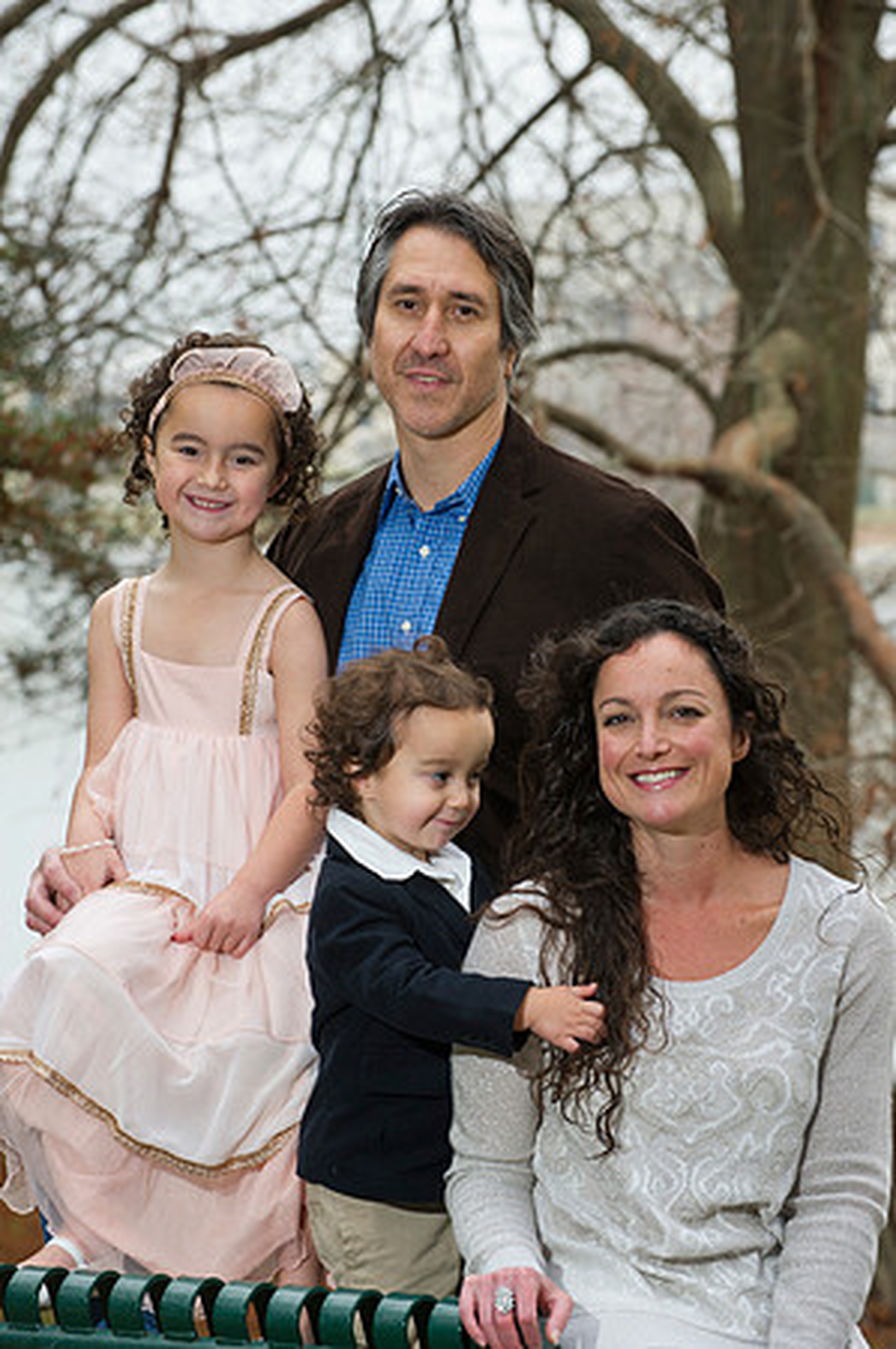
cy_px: 674
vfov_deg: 13.3
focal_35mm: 155
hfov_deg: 8.8
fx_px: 5800
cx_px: 448
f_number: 7.1
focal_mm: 155
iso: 640
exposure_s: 1/250
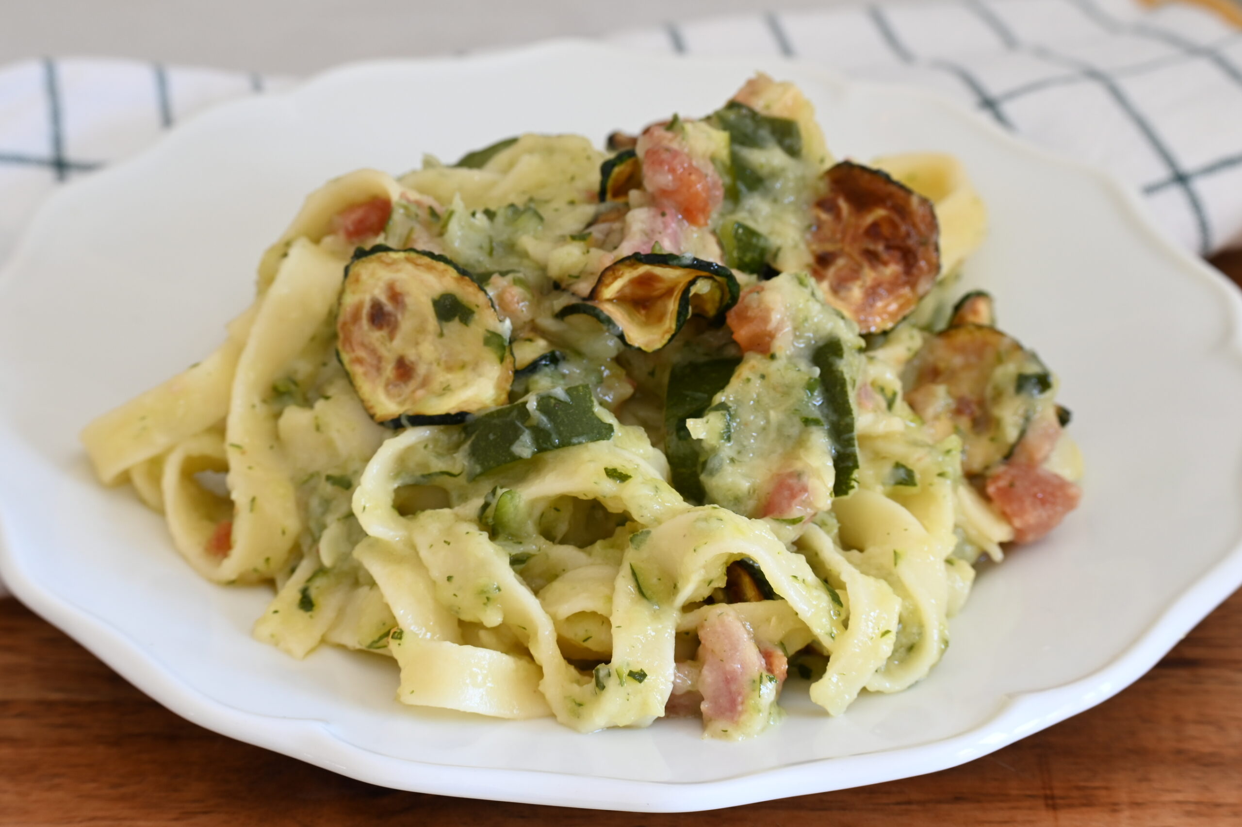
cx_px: 621
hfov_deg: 18.9
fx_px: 3724
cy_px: 414
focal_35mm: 108
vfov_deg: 12.7
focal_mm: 72
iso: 200
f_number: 9
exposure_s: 1/6
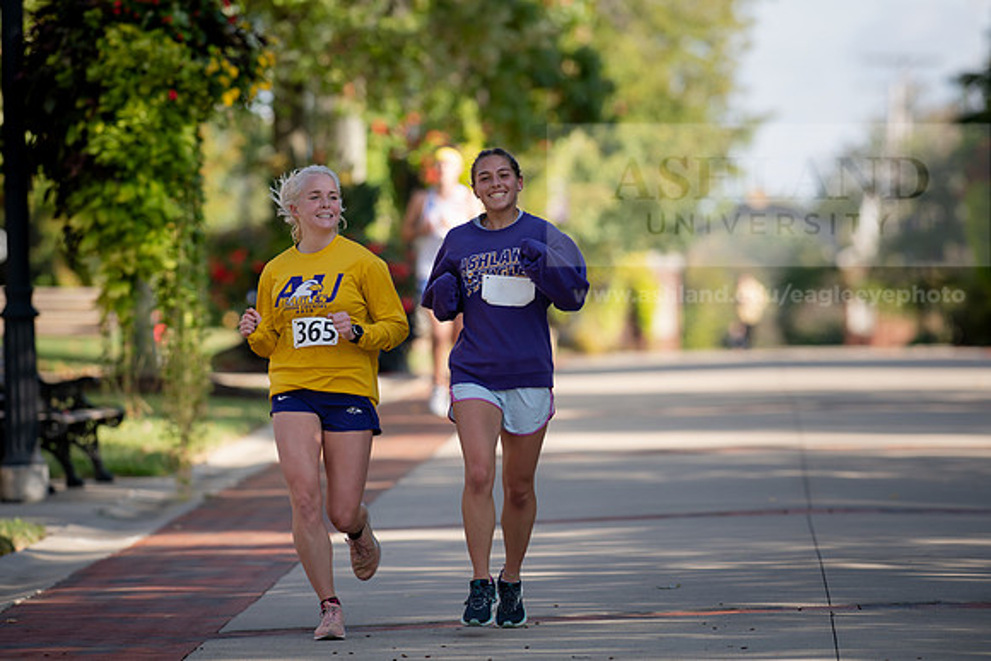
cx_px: 496
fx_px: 8260
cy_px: 330
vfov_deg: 4.6
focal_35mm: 300
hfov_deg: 6.9
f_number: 4.5
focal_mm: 300
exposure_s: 1/500
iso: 200
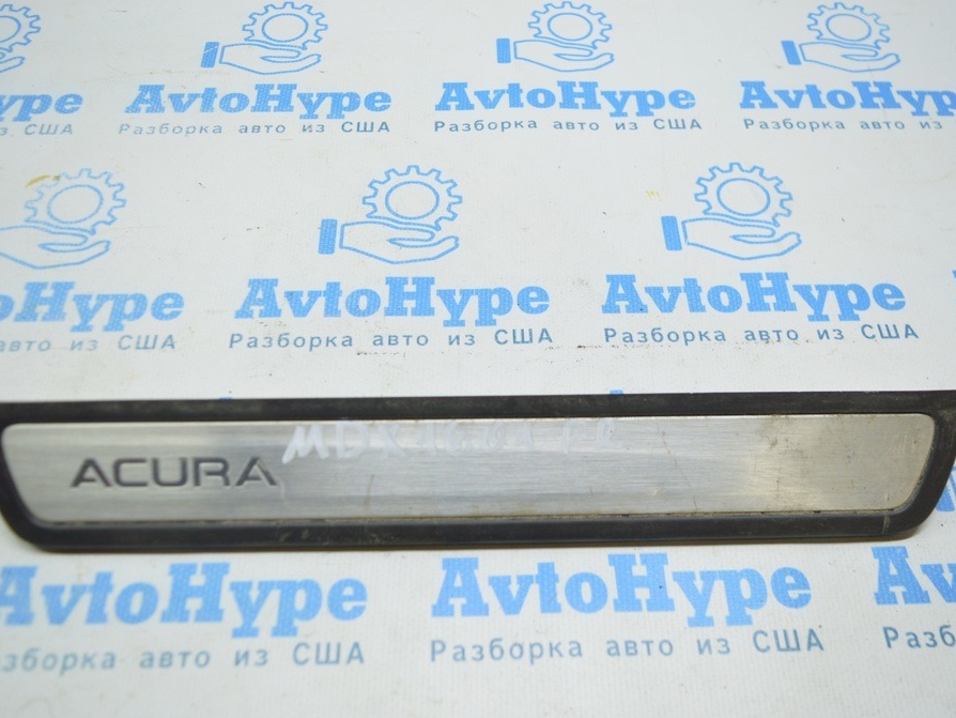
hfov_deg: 55.3
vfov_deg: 43.0
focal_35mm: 33
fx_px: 912
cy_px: 356
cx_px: 467
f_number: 3.8
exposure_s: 1/60
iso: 400
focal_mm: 20
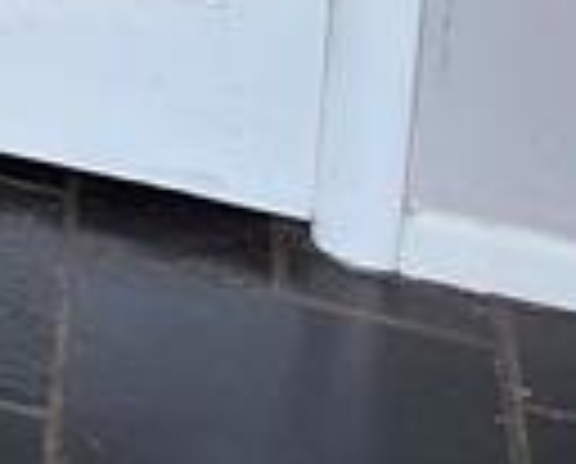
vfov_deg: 7.5
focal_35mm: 179
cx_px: -1233
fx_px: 3058
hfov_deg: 8.6
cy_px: -973
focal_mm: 5.4
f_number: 1.8
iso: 50
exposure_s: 1/120
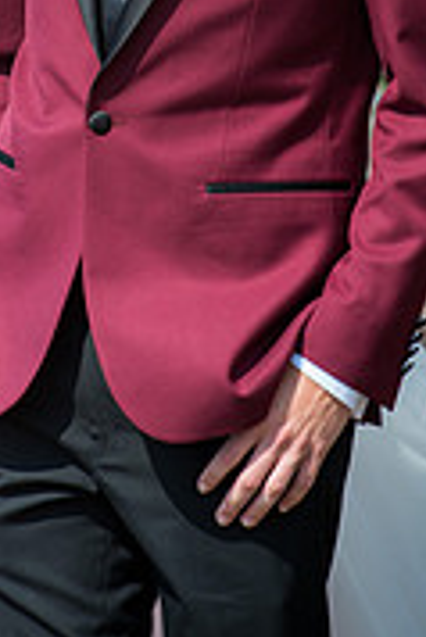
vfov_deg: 4.1
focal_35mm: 504
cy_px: -68
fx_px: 8928
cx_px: 45
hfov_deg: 2.7
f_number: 9.5
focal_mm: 200
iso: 100
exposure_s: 1/180
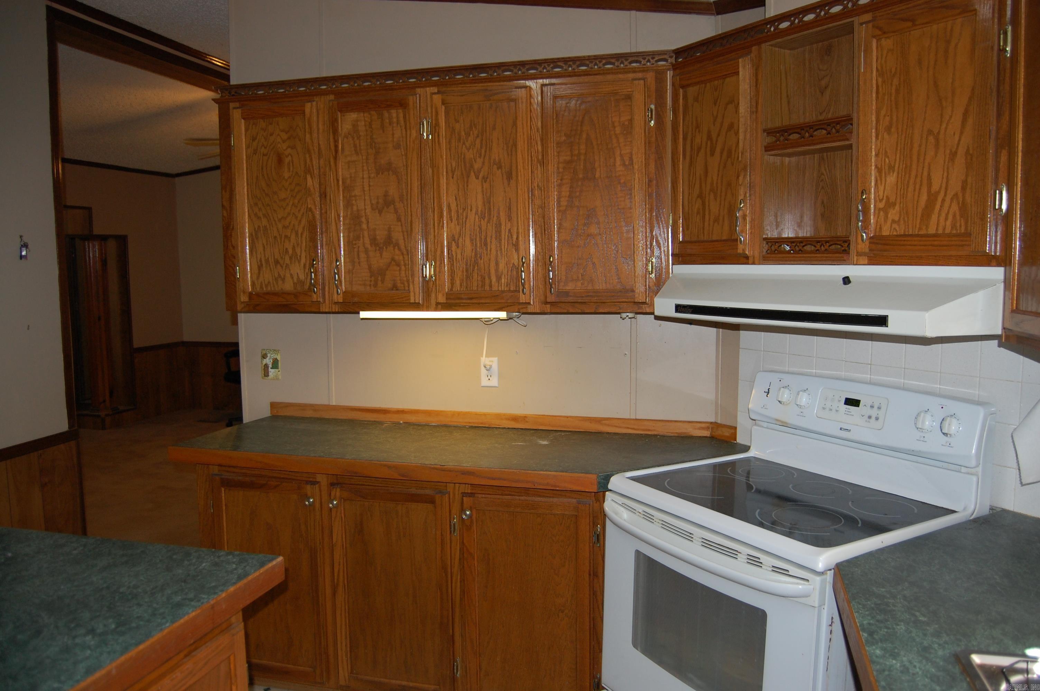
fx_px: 779
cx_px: 520
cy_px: 346
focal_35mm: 27
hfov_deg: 67.4
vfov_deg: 47.8
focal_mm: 18
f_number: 3.5
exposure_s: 1/60
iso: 400
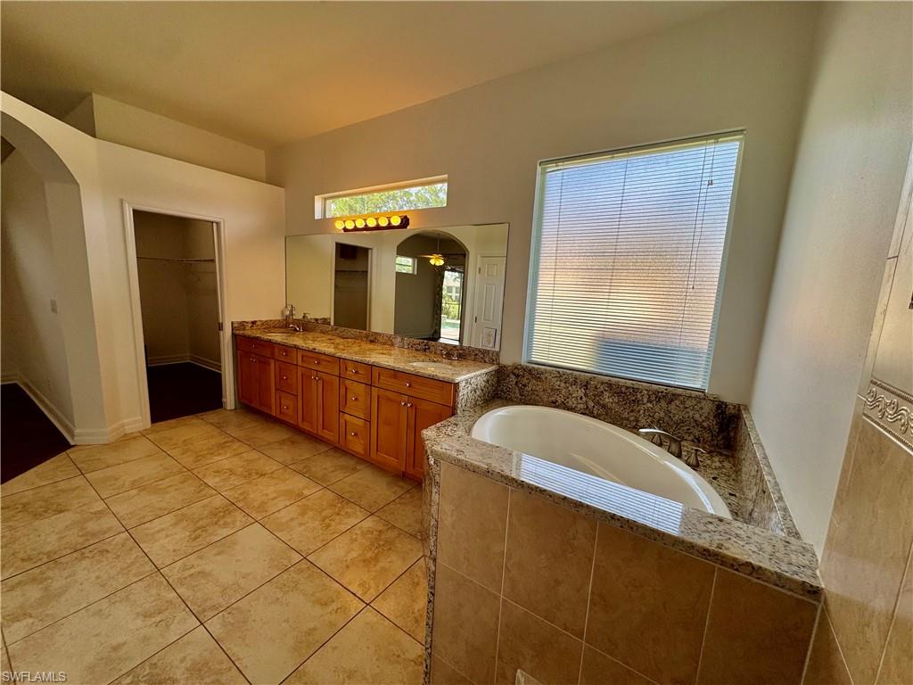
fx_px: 369
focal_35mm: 14
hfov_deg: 102.1
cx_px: 456
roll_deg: -3.2
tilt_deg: -9.3
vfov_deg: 85.7
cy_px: 342
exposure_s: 1/218
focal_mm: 2.22
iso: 40
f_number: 2.2
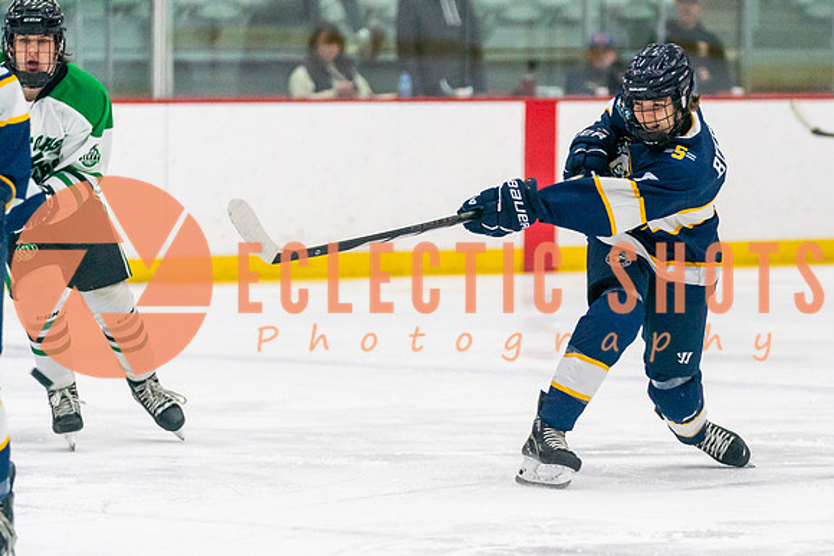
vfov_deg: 5.1
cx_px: 558
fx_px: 6236
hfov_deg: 7.6
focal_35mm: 269
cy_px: 376
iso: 4000
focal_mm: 148
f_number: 2.8
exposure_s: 1/1600
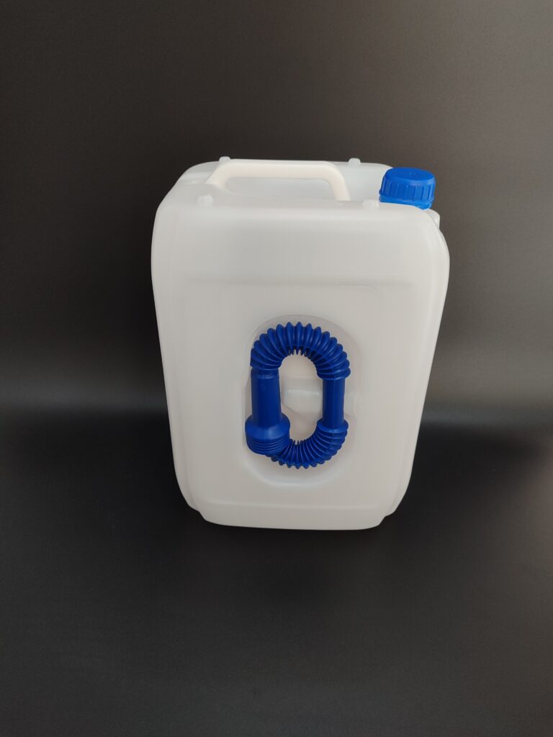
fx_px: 533
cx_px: 276
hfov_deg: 54.9
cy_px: 368
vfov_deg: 69.4
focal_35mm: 25
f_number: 1.89
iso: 623
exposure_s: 1/33
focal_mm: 5.95
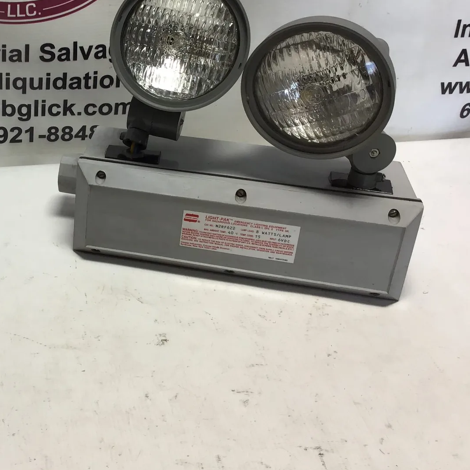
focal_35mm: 51
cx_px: 43
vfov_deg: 33.1
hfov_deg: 31.7
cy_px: 150
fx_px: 783
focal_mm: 3.3
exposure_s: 1/161
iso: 25
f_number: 2.4
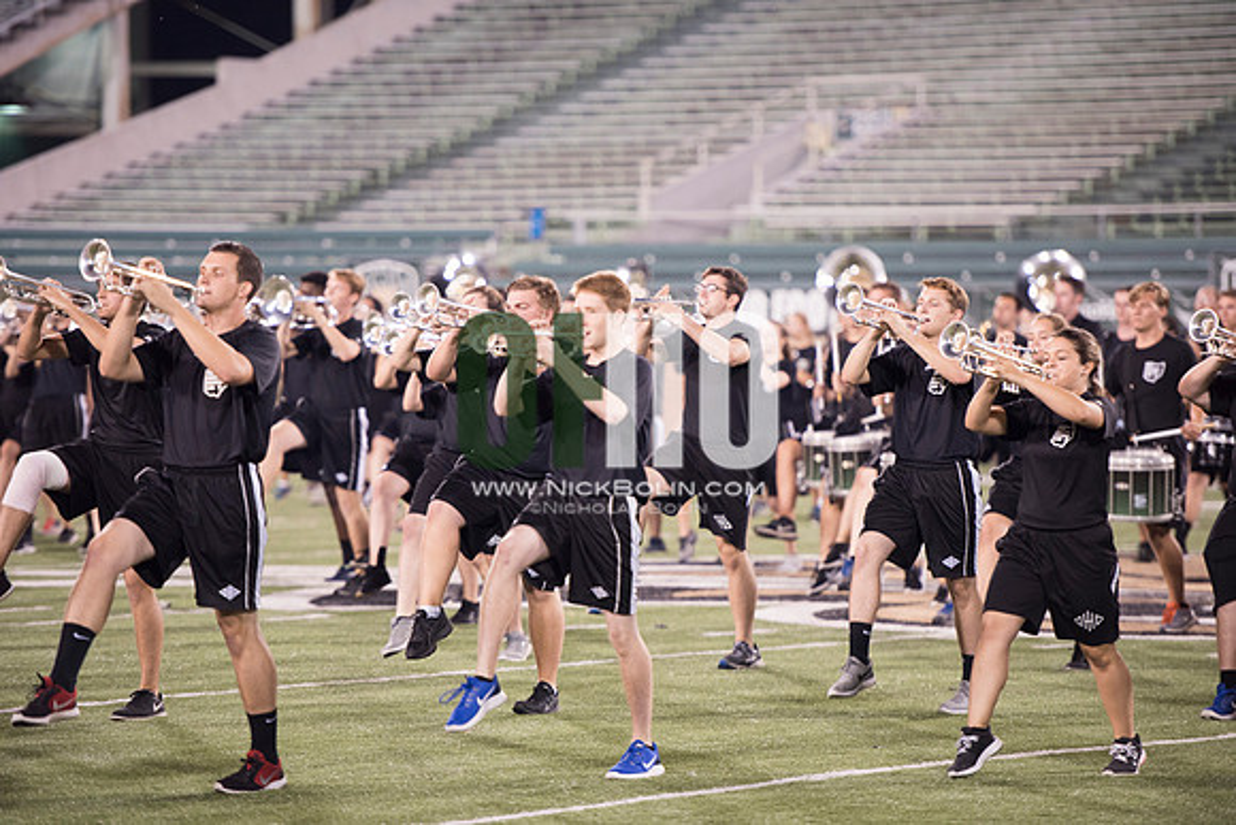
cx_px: 618
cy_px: 412
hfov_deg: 11.1
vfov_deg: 7.4
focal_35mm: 185
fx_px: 6353
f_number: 2.8
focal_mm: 185
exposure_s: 1/320
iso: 1000
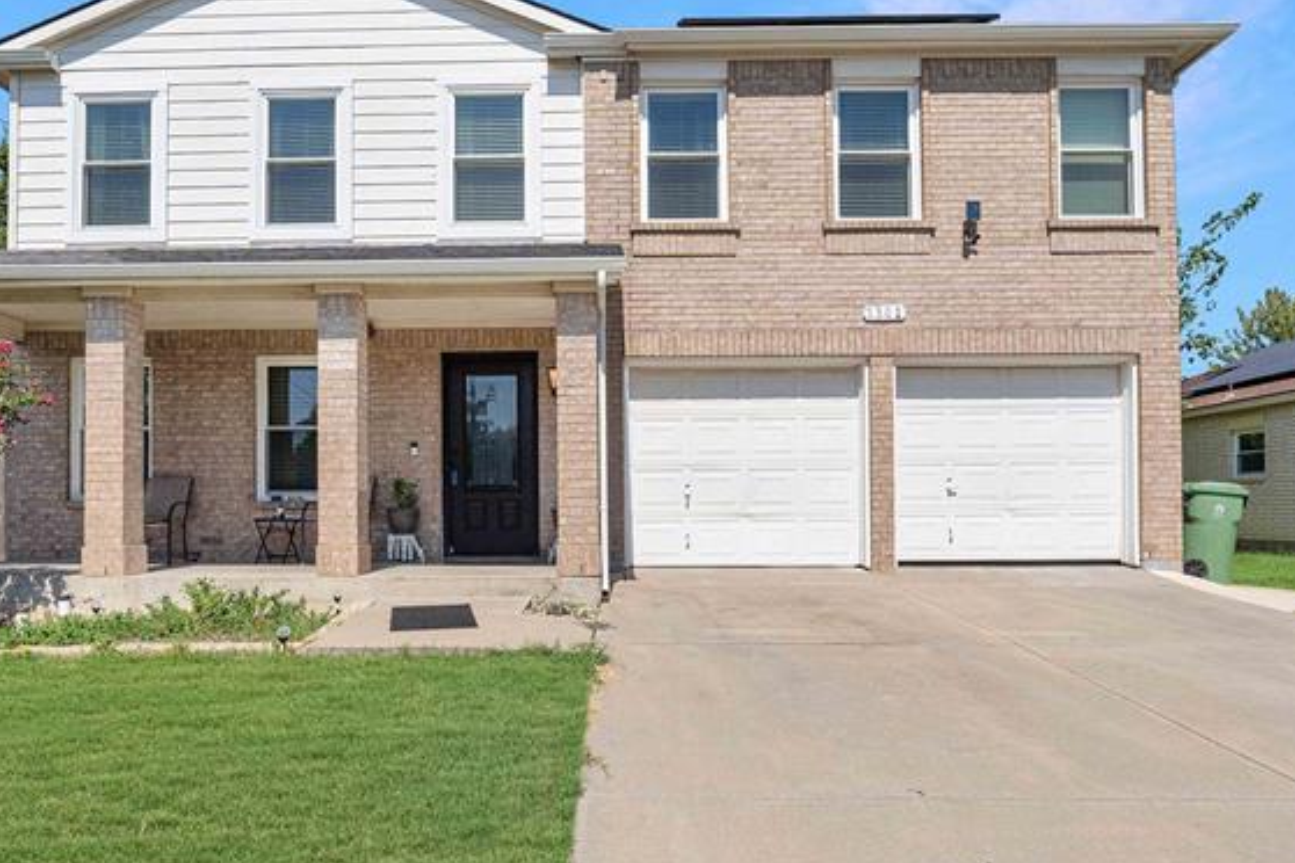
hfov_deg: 78.4
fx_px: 791
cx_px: 587
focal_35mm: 22
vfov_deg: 56.7
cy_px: 341
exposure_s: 1/400
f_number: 7.1
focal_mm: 12
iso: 100
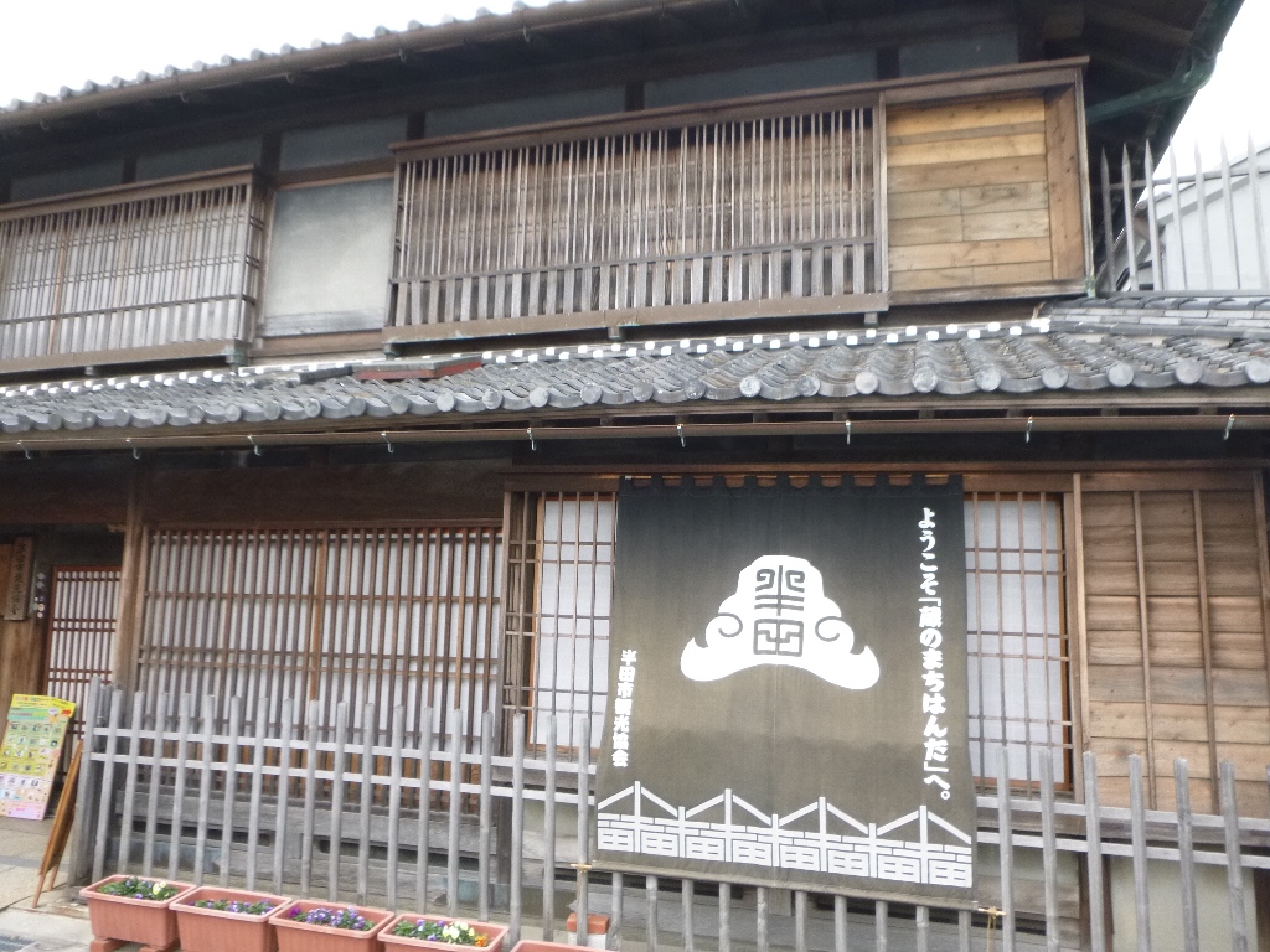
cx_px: 635
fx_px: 917
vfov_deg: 54.9
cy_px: 476
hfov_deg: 69.4
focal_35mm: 25
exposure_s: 1/60
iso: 125
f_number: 3.9
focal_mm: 4.5
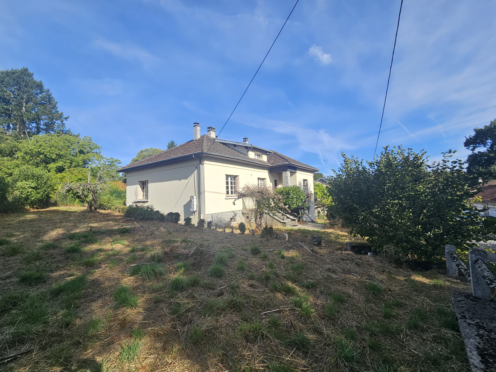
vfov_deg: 89.9
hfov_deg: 106.2
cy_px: 186
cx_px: 248
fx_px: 186
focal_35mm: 13
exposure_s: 1/1493
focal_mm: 2.2
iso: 50
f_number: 2.2
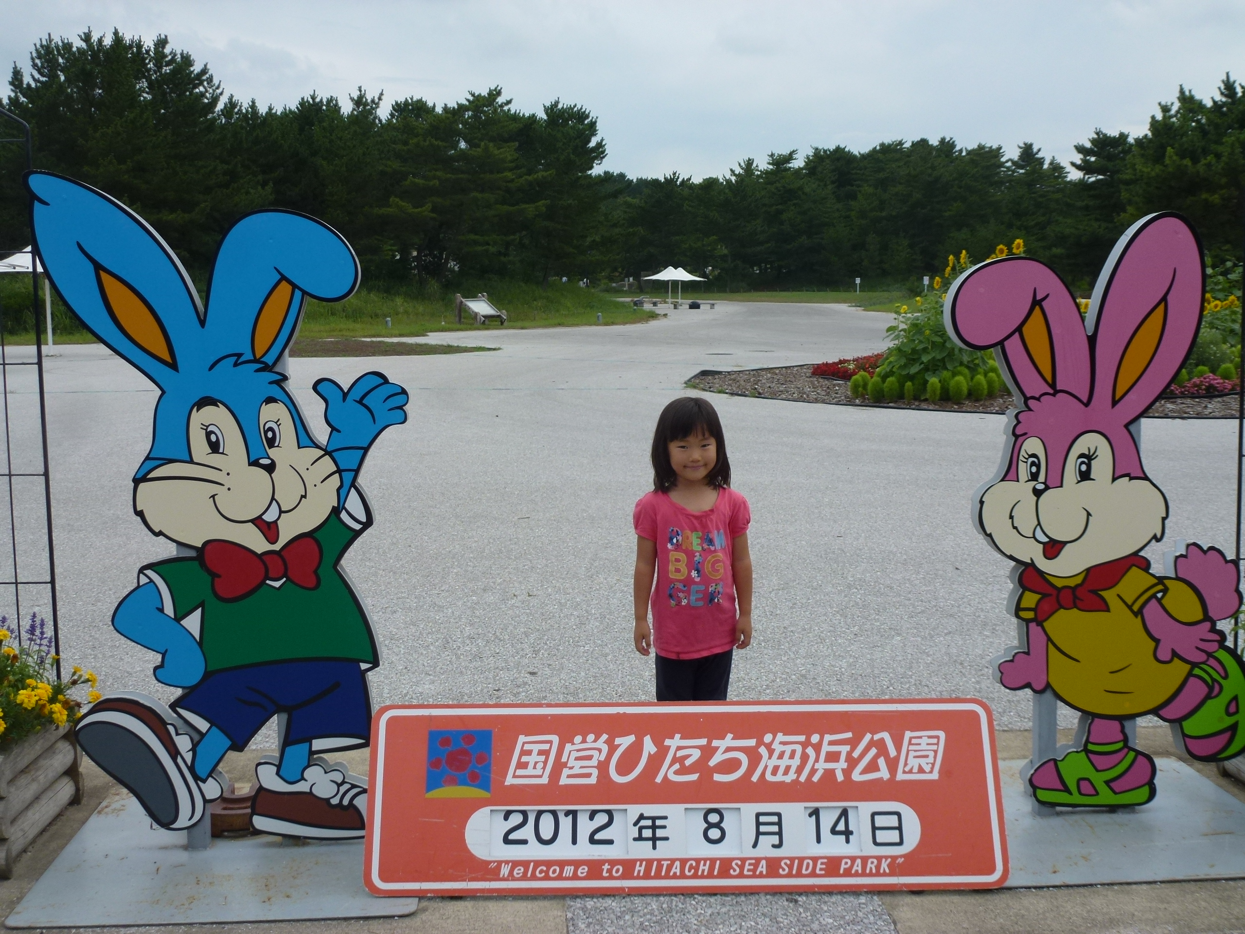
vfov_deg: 37.7
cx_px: 622
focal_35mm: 38
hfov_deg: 49.0
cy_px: 467
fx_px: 1367
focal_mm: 6.8
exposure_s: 1/800
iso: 100
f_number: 3.8
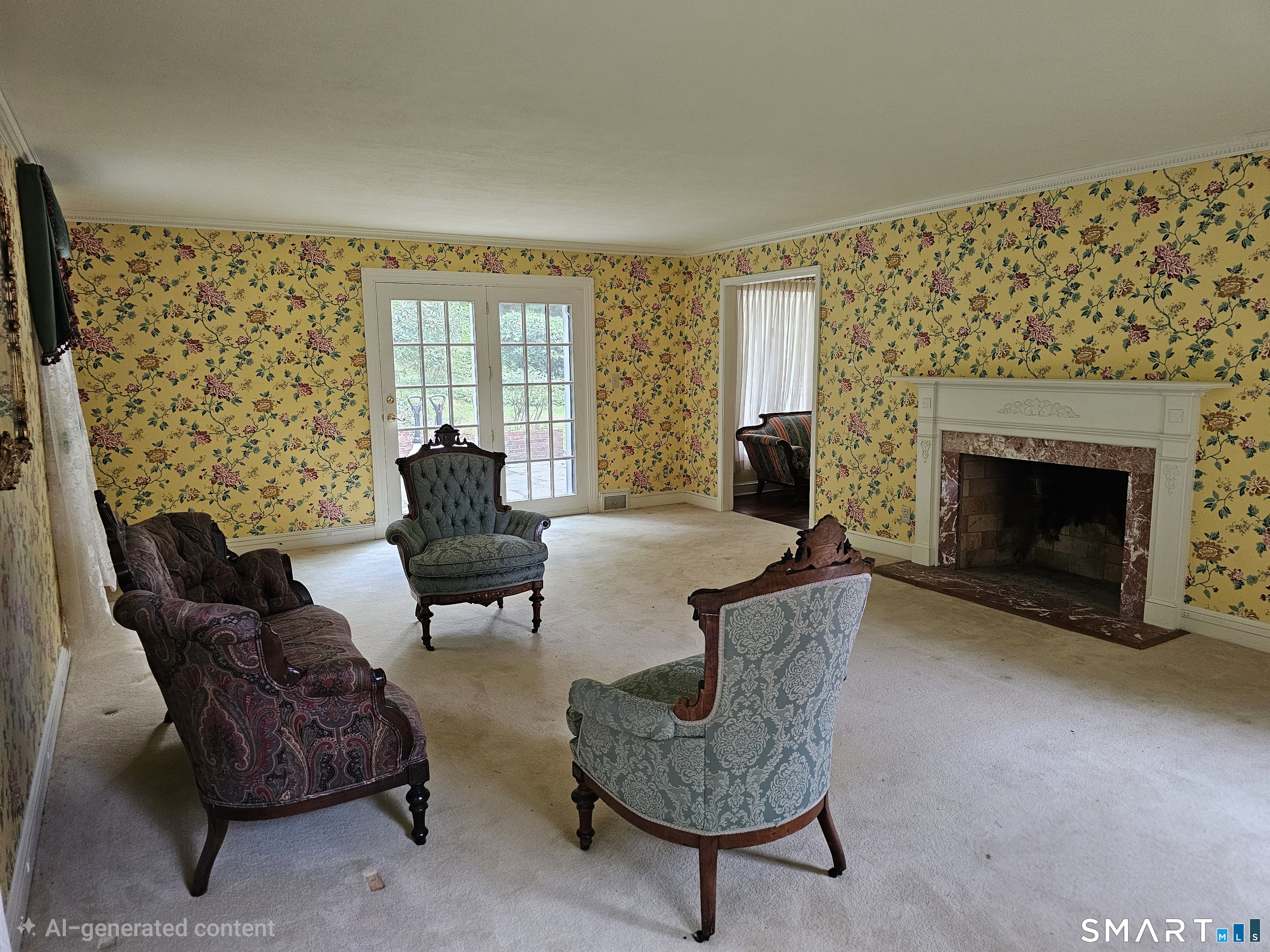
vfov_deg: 58.9
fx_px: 844
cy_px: 476
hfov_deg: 73.9
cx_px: 635
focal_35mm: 23
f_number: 1.7
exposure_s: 1/120
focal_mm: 6.3
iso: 400
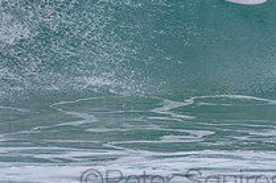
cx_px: 182
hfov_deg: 1.5
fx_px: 10648
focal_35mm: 1390
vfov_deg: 1.0
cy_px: -38
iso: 280
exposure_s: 1/2000
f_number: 5.6
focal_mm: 500
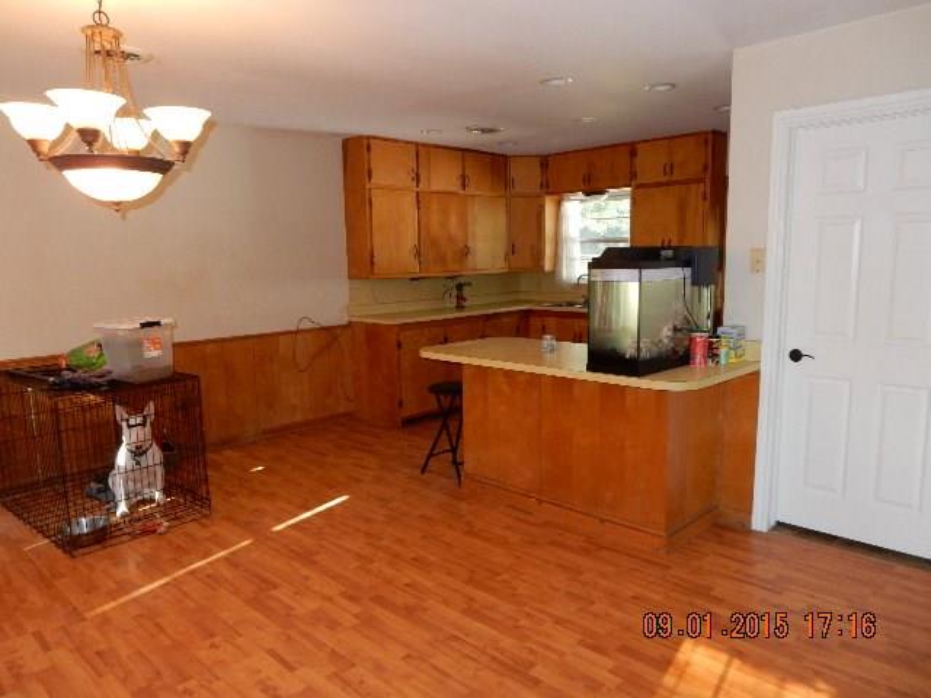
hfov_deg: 69.4
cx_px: 466
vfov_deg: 54.9
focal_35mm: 25
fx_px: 672
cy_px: 349
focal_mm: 4.5
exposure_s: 1/30
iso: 220
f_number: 3.7
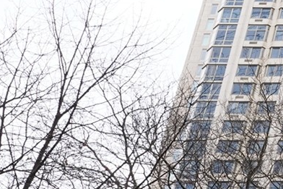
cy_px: 28
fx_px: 1163
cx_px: 632
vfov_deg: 9.2
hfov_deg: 11.8
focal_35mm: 148
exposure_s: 1/80
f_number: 16
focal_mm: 29
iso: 400
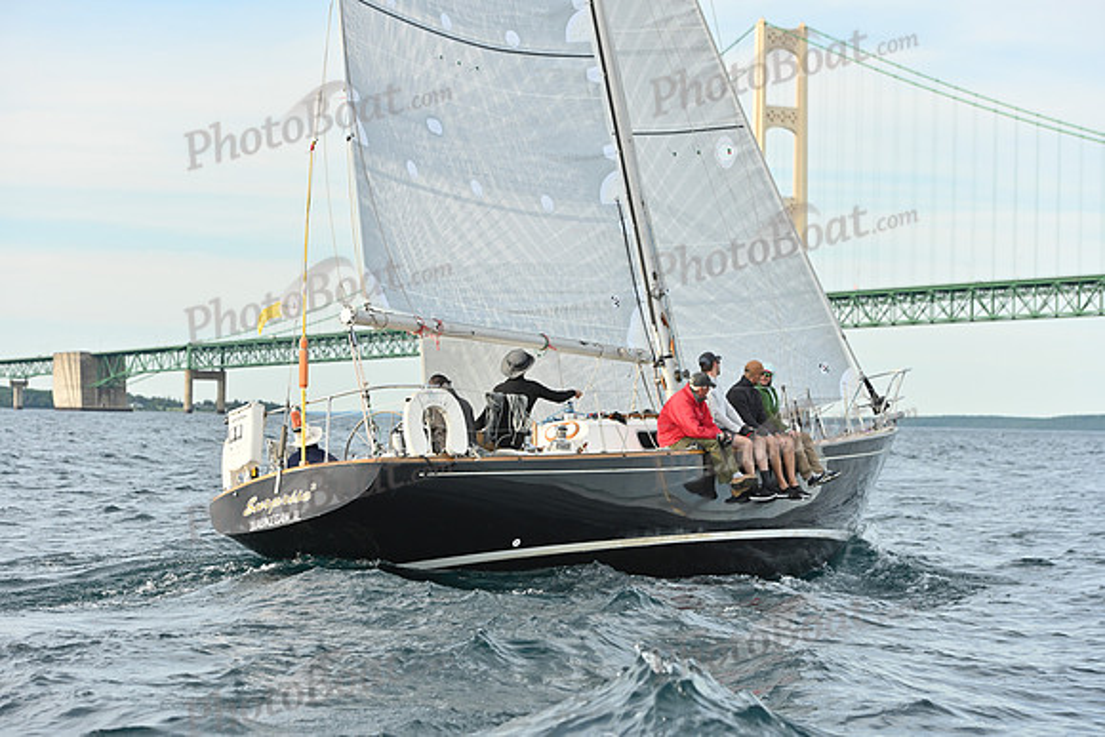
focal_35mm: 98
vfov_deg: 14.0
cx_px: 552
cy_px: 368
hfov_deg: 20.8
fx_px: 3009
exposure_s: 1/1000
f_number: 5
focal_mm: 98
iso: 320
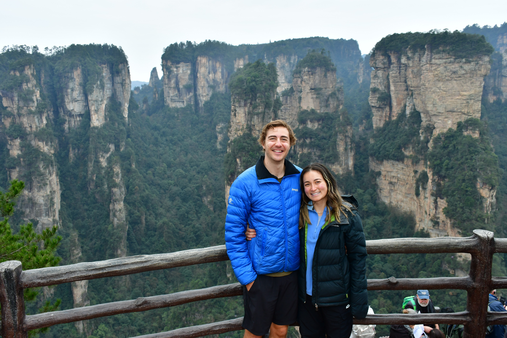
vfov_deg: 40.0
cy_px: 169
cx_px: 254
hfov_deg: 57.2
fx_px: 465
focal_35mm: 33
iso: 200
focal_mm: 22
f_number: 7.1
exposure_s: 1/160
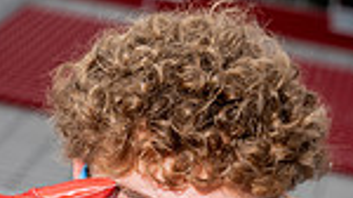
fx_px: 1384
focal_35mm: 148
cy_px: 467
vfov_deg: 7.6
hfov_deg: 14.5
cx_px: 101
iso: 200
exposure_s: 1/1000
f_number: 4.5
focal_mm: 47
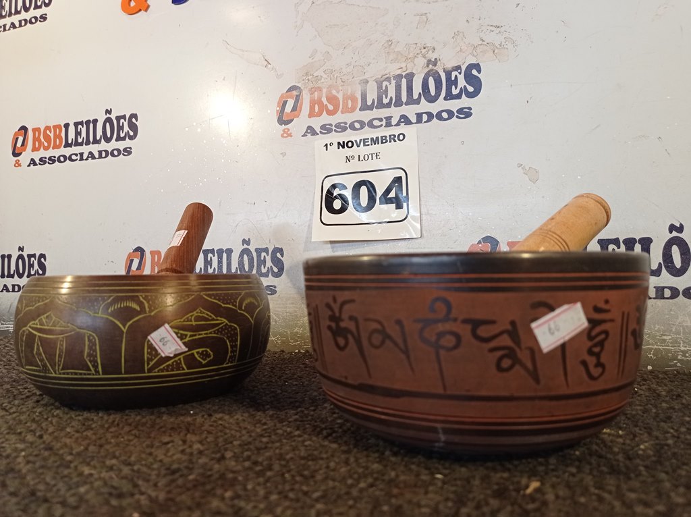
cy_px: 258
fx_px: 558
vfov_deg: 49.7
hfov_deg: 63.5
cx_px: 346
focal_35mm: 28
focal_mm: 4.7
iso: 102
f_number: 1.79
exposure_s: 1/123
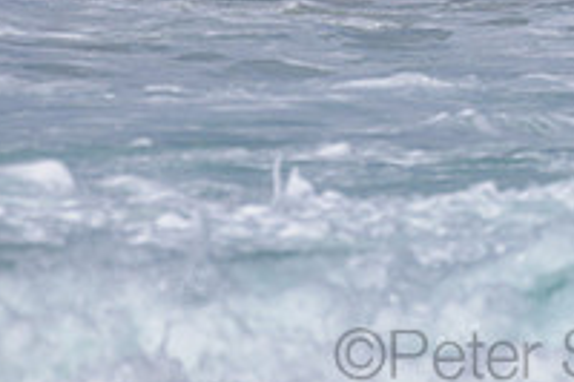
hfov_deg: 1.2
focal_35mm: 1781
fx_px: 28373
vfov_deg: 0.8
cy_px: -201
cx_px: 533
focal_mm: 500
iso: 80
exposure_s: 1/2000
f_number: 5.6
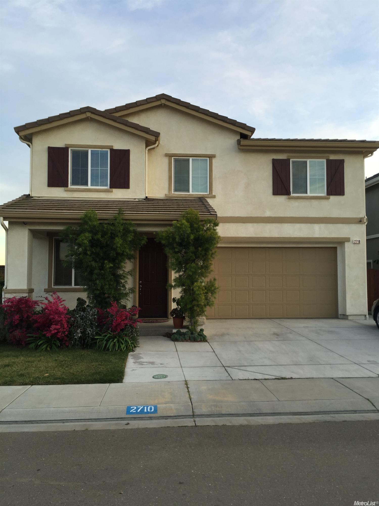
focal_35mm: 29
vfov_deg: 61.7
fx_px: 423
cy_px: 253
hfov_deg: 48.2
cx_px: 190
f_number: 2.2
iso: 32
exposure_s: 1/120
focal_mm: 4.15
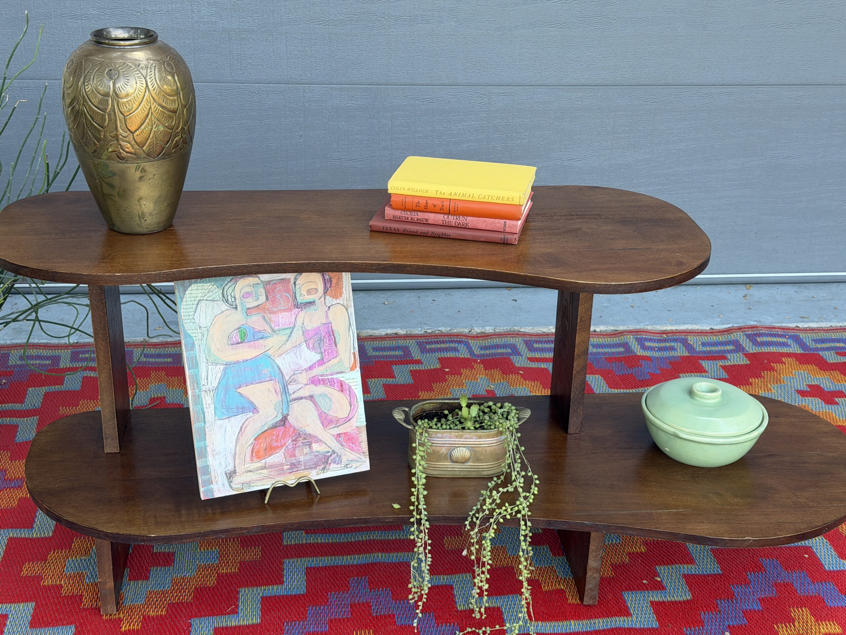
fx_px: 1173
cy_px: 318
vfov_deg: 30.3
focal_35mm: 48
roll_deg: -0.2
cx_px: 423
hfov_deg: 39.7
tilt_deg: -22.6
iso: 50
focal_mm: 6.76
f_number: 1.78
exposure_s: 1/146
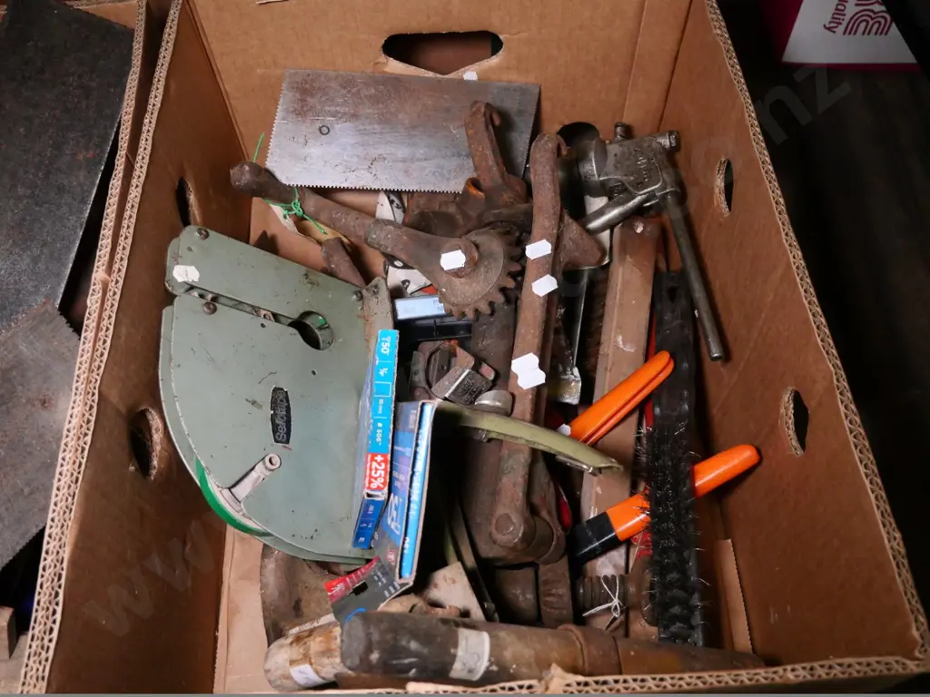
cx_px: 465
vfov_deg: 46.8
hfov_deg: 60.0
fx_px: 806
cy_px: 348
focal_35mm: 30
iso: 3200
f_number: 3.7
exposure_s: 1/400
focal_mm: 15
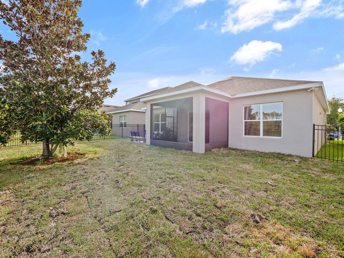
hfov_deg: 98.1
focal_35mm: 15
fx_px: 149
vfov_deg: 81.8
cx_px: 162
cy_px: 127
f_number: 5.6
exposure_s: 1/250
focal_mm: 7
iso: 200
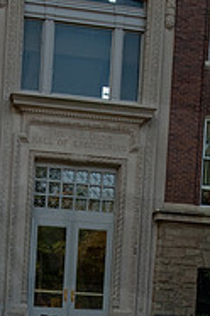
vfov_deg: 22.2
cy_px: 341
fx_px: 761
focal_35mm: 87
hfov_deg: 15.7
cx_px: 67
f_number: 7.1
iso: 100
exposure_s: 1/200
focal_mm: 24
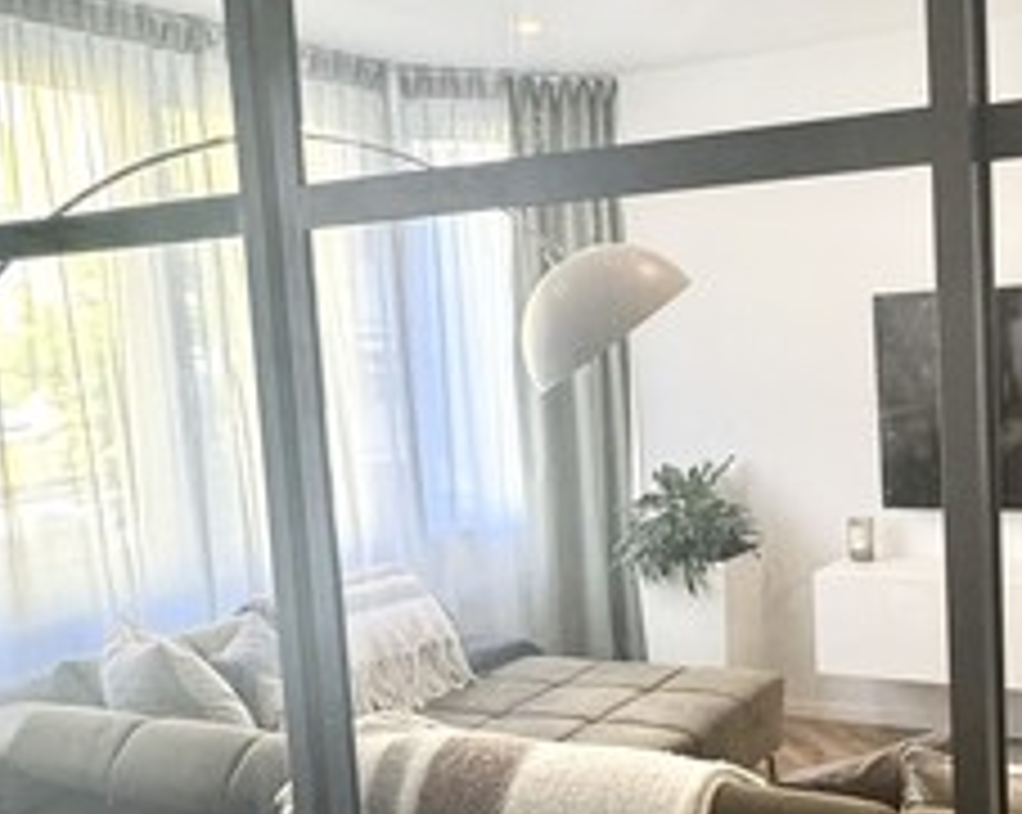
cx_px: 732
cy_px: 465
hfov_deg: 42.0
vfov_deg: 34.8
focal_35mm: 43
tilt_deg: -6.1
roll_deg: +2.8
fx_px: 1299
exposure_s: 1/50
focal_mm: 2.22
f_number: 2.2
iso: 250
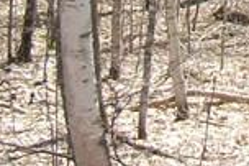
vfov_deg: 5.8
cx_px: 521
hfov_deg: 8.6
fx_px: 1548
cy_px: -302
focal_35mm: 224
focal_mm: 5.7
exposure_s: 1/80
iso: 80
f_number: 8.8
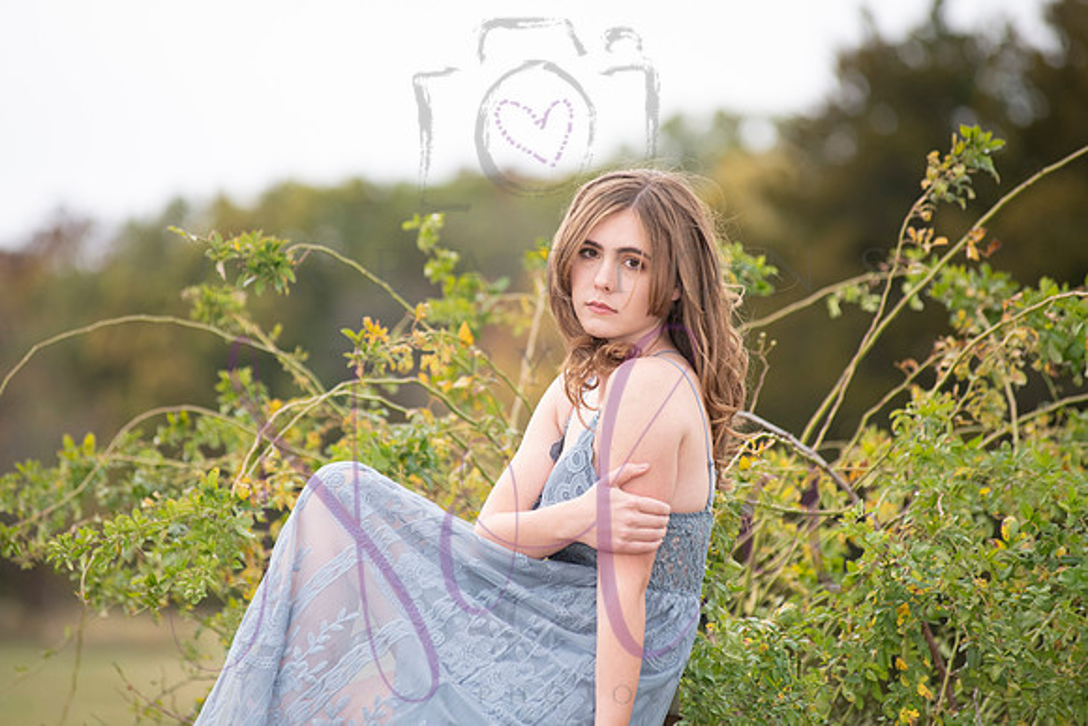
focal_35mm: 200
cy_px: 363
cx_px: 544
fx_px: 6046
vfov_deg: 6.9
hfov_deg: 10.3
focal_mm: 200
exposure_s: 1/500
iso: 800
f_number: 4.5
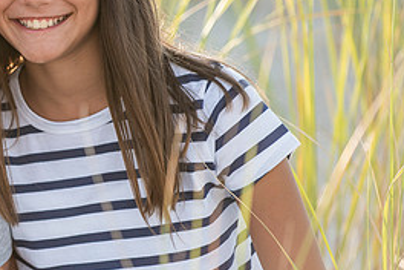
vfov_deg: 3.7
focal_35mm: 374
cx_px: -32
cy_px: 102
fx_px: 4197
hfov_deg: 5.5
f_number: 4
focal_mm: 170
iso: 250
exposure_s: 1/800
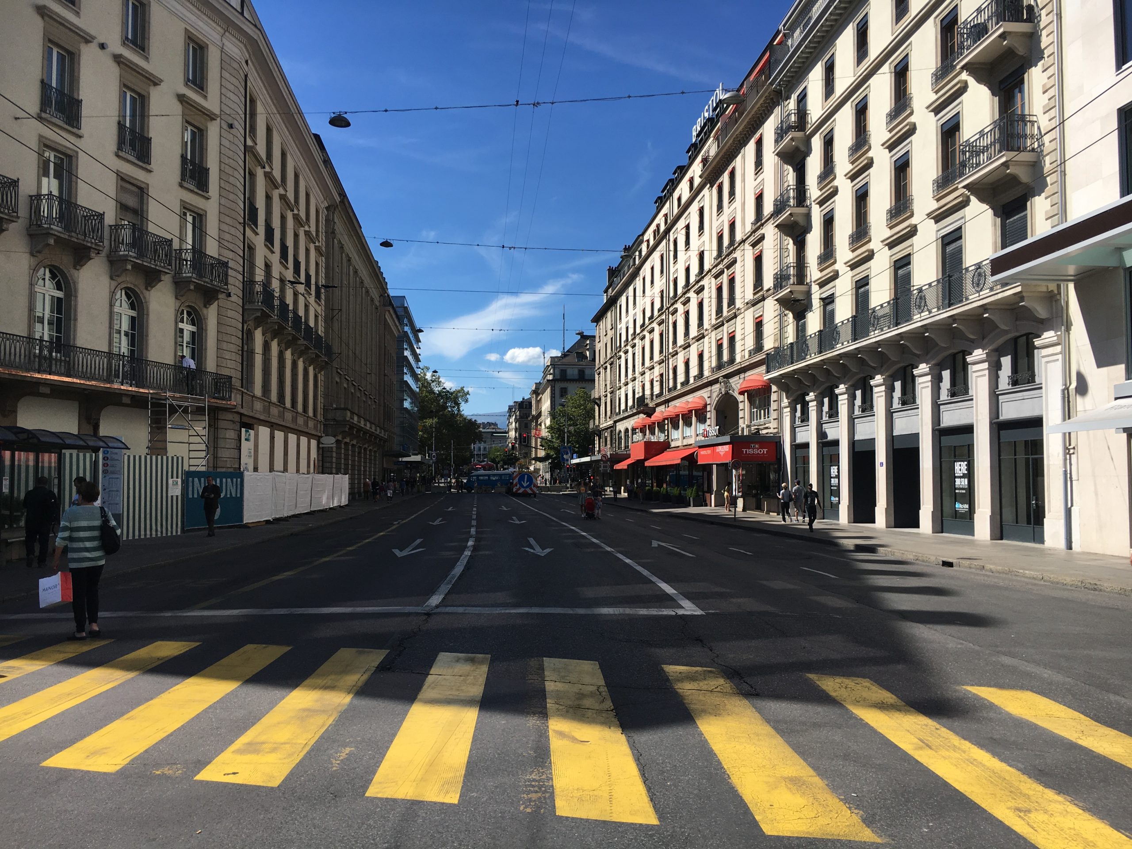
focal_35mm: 29
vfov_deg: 48.2
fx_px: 948
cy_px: 424
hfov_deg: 61.7
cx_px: 566
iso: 25
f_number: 2.2
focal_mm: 4.15
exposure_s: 1/1832
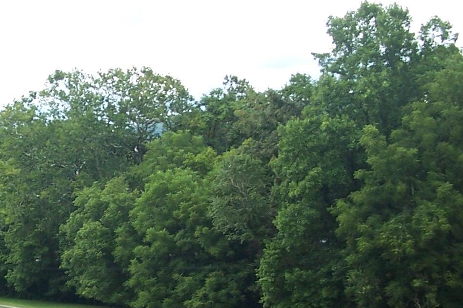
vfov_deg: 14.2
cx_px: 117
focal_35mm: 96
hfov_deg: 21.1
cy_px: 196
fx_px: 1234
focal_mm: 6.3
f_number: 2.8
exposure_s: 1/350
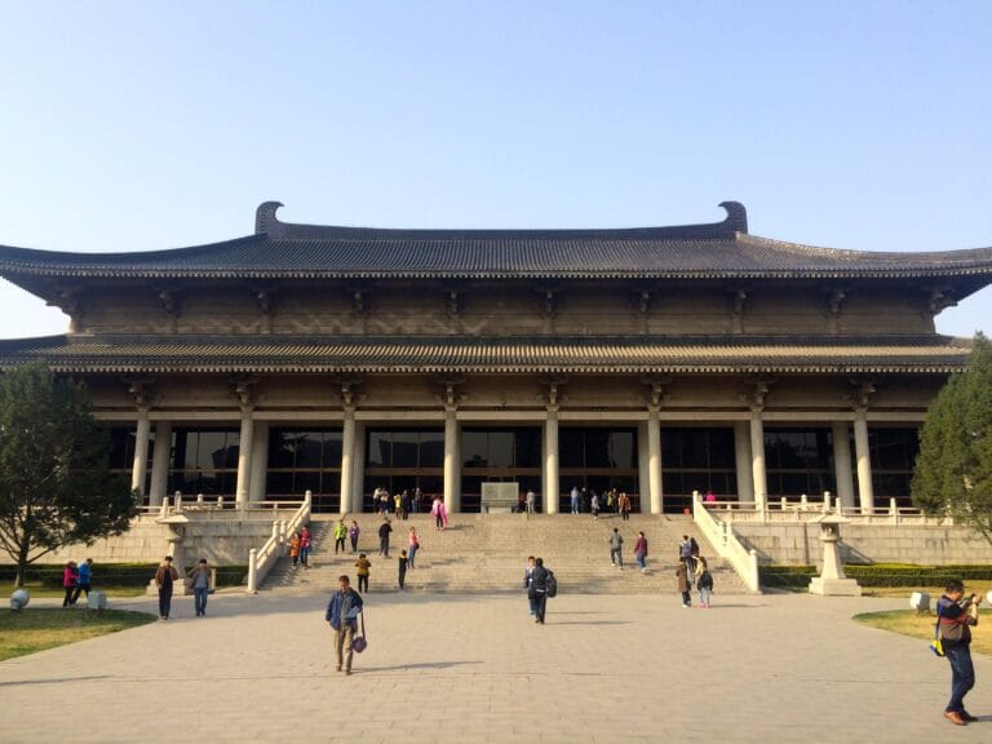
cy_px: 372
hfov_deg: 61.7
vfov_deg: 48.2
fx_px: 831
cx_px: 496
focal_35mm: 29
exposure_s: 1/1244
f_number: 2.2
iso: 32
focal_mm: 4.15
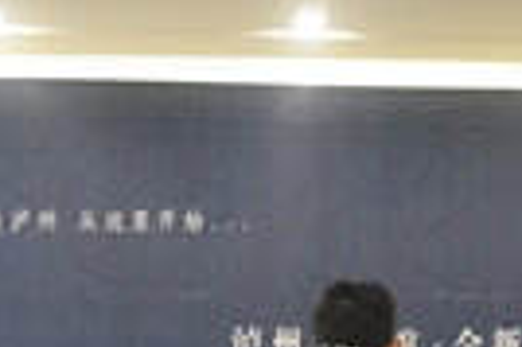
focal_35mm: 101
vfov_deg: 12.4
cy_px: 610
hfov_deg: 20.0
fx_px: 1463
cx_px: 405
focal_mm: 18
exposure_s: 1/80
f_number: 4.5
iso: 3200
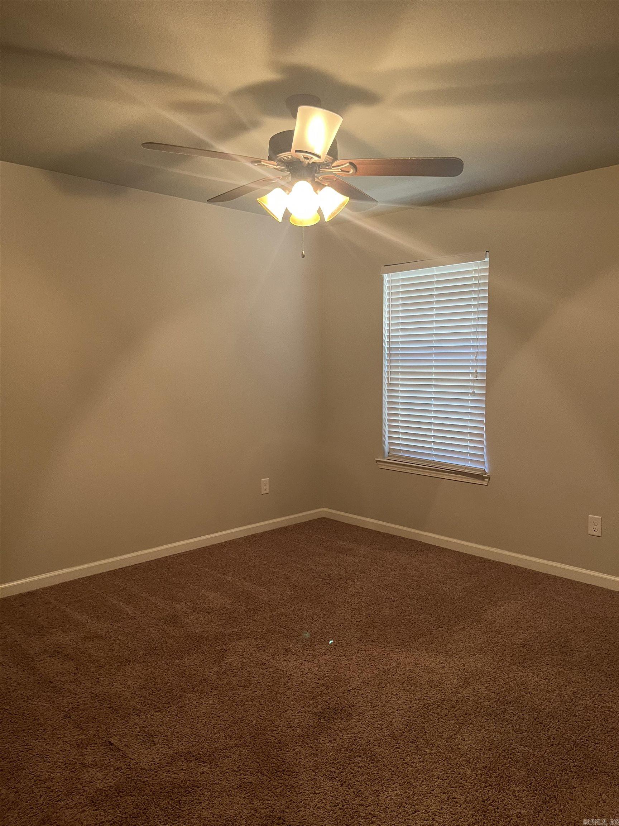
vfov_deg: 67.3
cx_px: 310
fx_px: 620
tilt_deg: -3.8
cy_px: 413
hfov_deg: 53.1
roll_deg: -0.5
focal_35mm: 26
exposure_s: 1/60
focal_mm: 5.1
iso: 200
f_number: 1.6
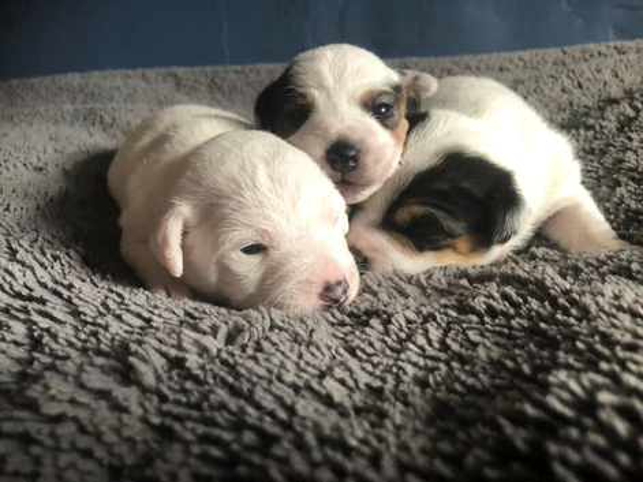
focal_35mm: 28
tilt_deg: -18.5
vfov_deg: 49.7
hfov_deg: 63.5
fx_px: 520
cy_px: 241
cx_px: 322
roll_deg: +0.2
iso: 64
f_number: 1.8
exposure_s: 1/15
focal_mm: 3.99
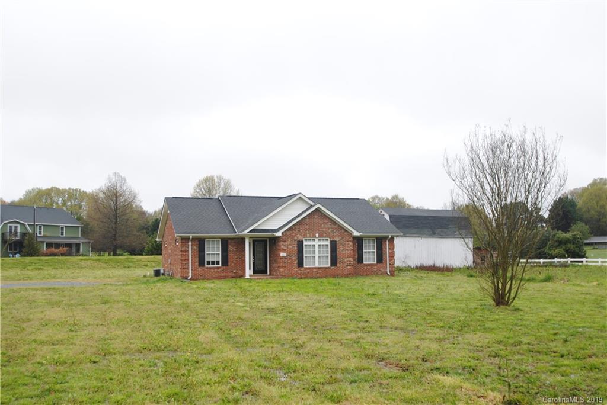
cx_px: 304
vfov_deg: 36.9
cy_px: 202
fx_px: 607
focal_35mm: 36
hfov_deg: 53.1
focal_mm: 24
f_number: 5.6
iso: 110
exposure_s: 1/125
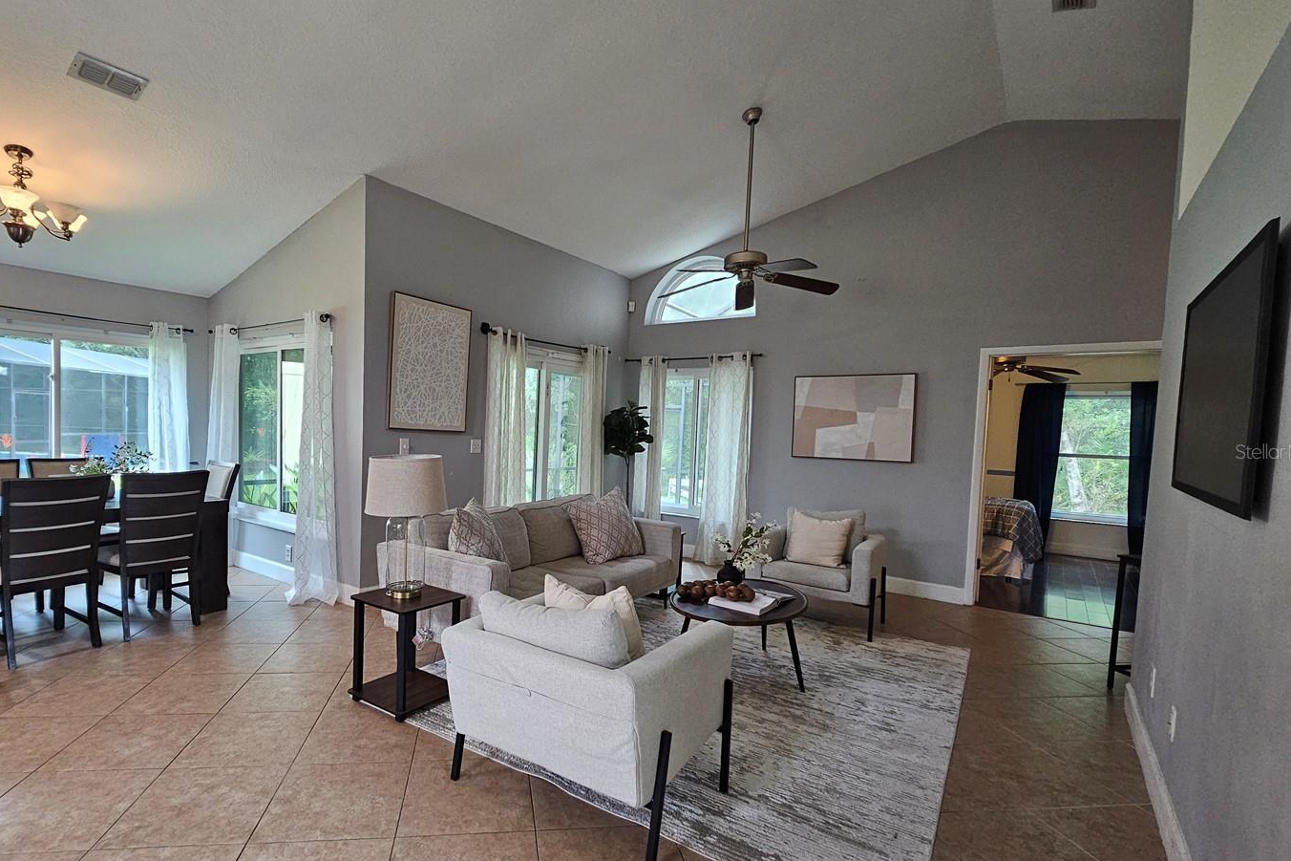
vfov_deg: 73.7
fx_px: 574
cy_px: 451
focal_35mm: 16
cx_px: 561
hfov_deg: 96.2
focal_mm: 2.2
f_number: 2.2
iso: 250
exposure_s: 1/60
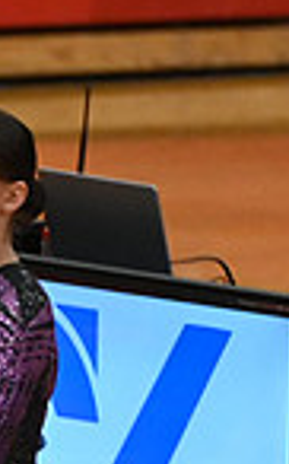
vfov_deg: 1.7
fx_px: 15329
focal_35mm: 1214
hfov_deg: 1.1
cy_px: 596
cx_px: -591
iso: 6400
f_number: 4
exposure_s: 1/400
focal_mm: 200
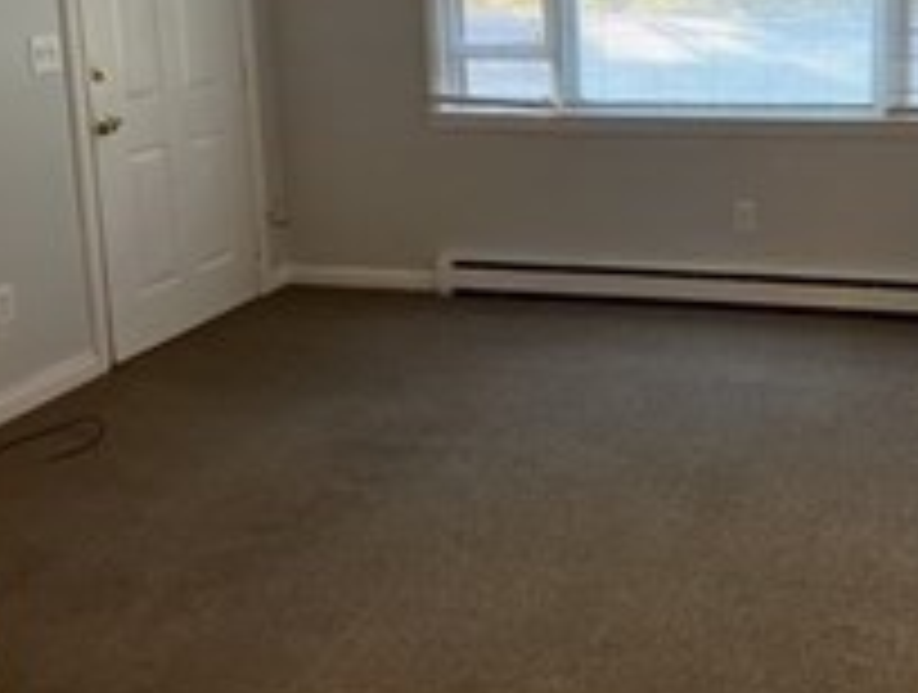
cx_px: 680
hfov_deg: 41.7
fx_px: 1170
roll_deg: +0.9
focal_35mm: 44
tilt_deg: -9.2
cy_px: 148
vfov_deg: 32.2
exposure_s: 1/60
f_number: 1.6
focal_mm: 5.1
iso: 250
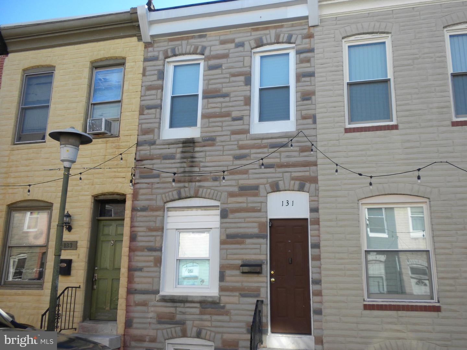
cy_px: 175
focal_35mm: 37
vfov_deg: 38.7
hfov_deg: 50.1
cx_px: 234
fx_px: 499
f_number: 3.5
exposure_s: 1/245
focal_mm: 6.6
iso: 64
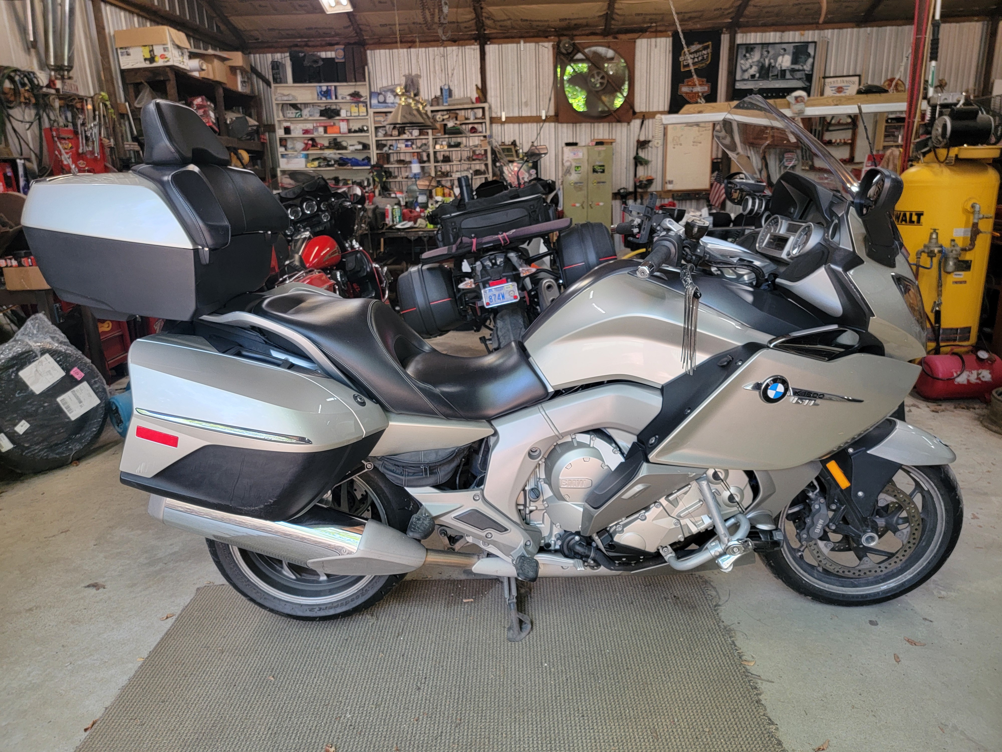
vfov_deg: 56.8
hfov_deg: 71.6
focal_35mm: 24
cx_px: 501
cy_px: 376
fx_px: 695
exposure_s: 1/120
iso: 250
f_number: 1.8
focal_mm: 6.7
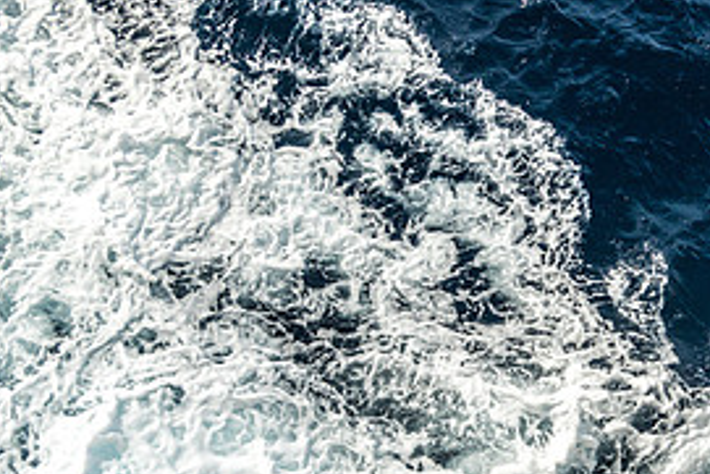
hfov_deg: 31.3
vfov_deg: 22.2
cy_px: 326
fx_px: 1204
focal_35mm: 61
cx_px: 642
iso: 400
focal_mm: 19
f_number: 5.6
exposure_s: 1/1600
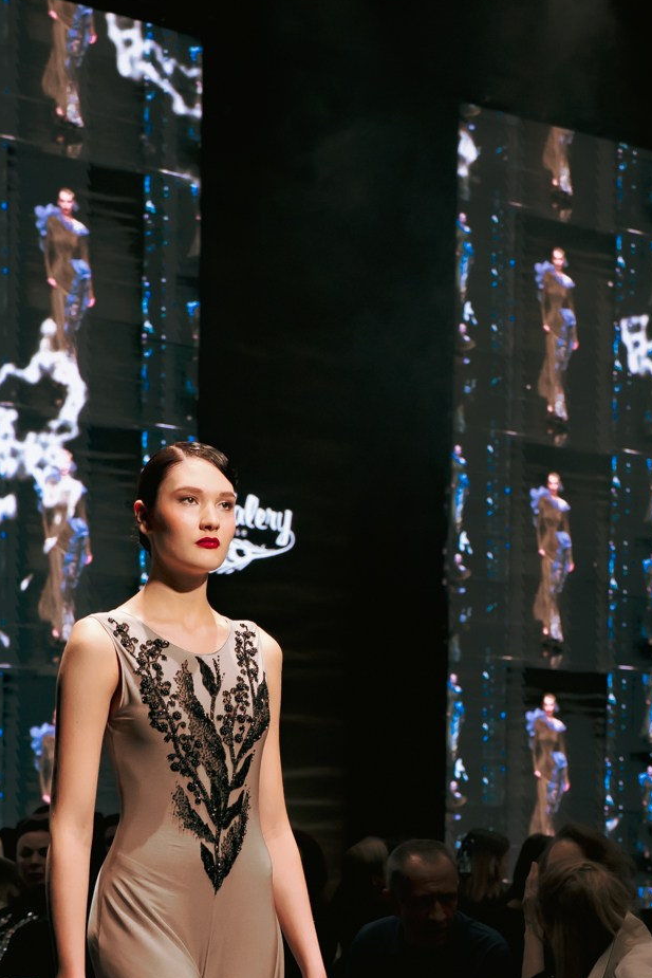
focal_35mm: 83
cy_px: 872
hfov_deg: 16.5
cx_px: 335
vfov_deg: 23.8
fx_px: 2254
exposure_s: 1/200
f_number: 3.5
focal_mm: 40
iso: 1600
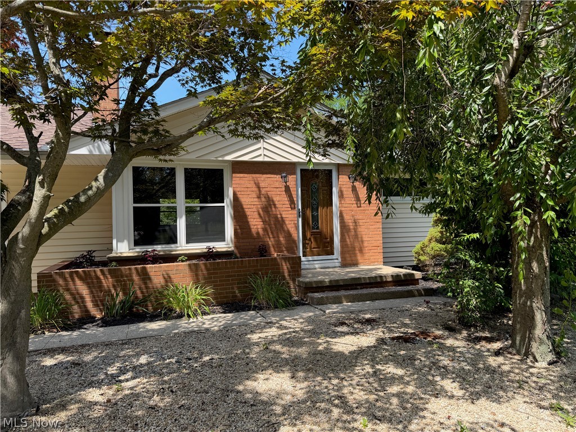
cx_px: 288
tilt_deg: -0.5
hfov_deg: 71.6
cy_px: 216
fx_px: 399
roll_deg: +1.1
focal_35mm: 24
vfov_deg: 56.8
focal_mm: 6.76
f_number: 1.78
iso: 80
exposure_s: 1/1337
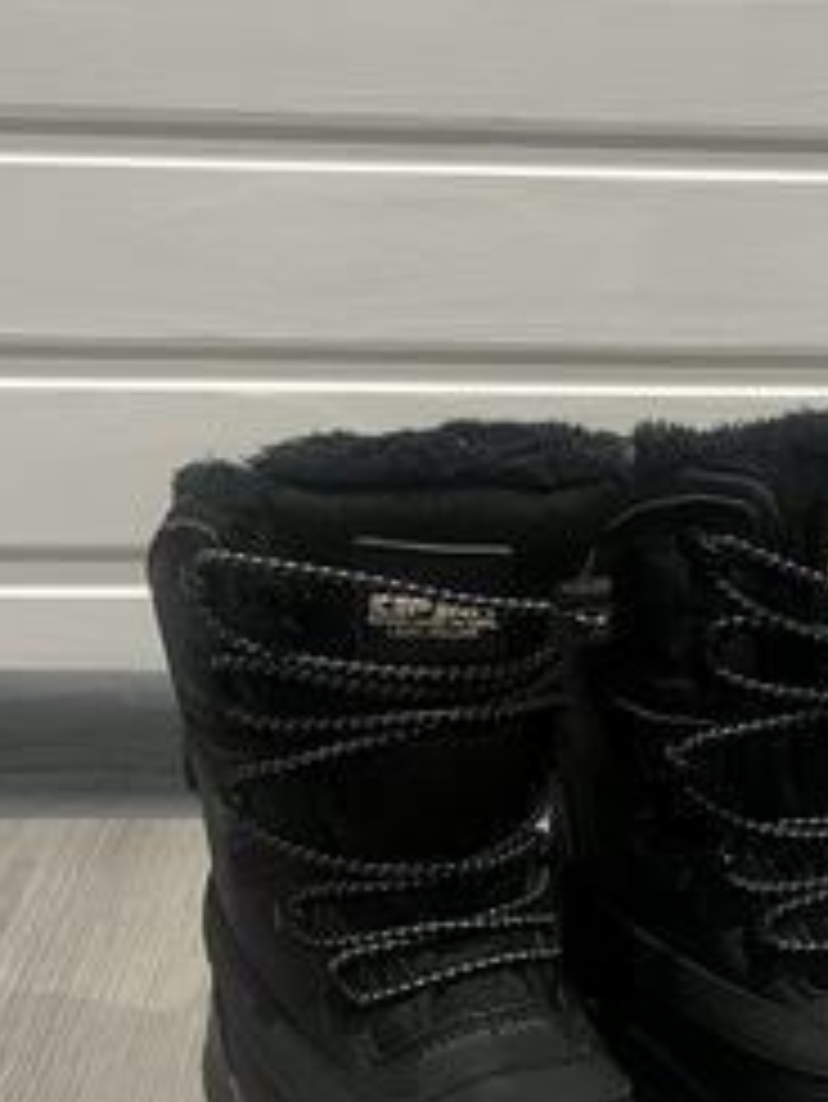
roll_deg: -0.8
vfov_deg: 34.9
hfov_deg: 27.2
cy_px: 900
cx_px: 614
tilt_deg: -26.5
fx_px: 1689
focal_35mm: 53
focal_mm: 5.1
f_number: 1.6
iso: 250
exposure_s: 1/50
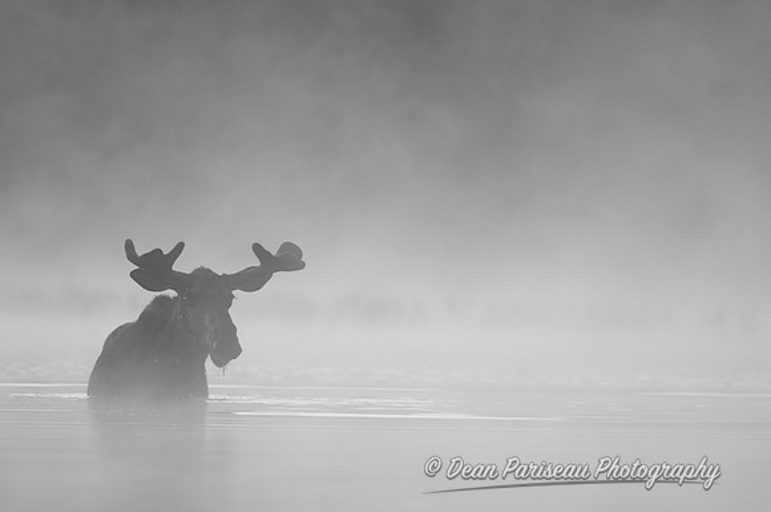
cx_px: 386
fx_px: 9624
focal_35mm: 450
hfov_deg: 4.6
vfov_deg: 3.0
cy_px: 256
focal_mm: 300
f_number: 4
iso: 1000
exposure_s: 1/200
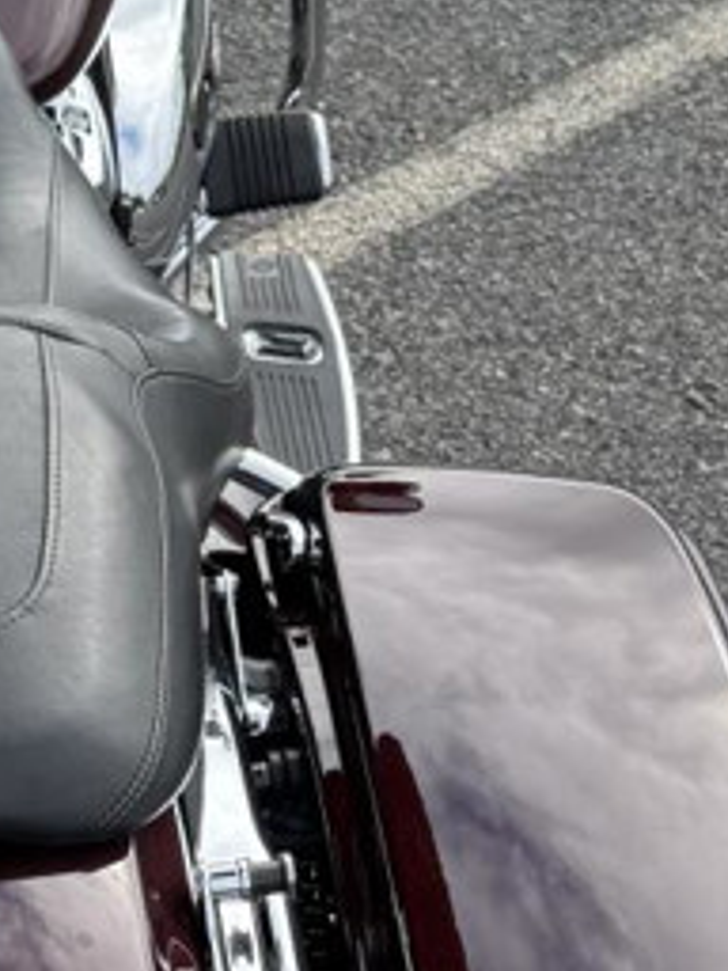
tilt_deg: -38.5
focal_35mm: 100
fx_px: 2804
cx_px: -167
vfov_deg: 19.6
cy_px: 639
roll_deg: +0.5
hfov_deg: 14.3
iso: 80
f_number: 1.78
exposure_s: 1/1311
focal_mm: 6.76
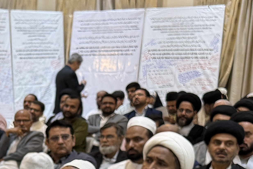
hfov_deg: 16.5
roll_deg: -0.4
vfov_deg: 11.5
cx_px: -91
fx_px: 815
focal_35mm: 116
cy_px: 213
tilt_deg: -11.9
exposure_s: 1/50
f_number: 1.78
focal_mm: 6.76
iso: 160
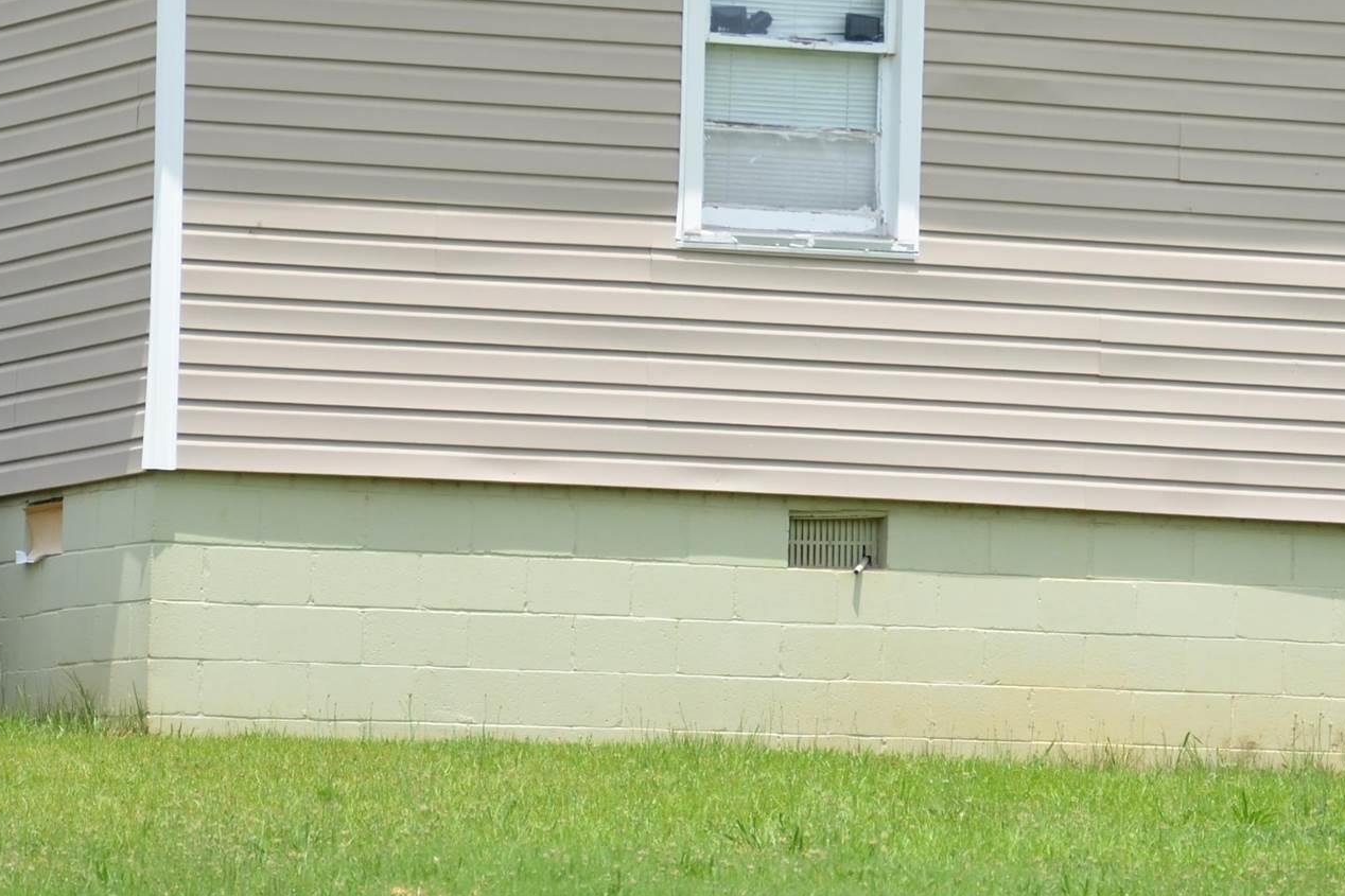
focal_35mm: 308
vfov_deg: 4.5
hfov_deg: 6.7
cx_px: 984
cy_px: 126
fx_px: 11513
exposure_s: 1/800
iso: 200
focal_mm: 85
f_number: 7.1
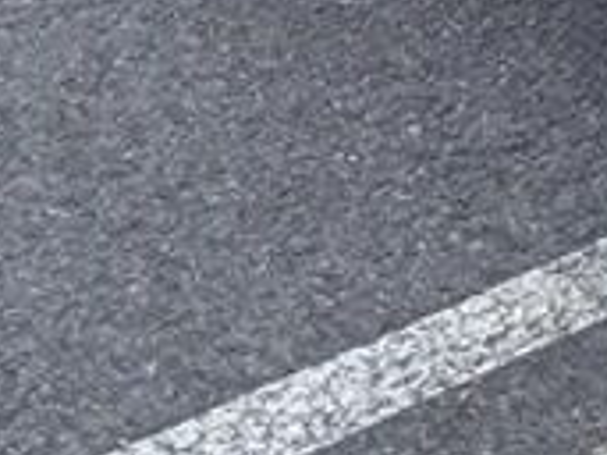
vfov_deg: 9.0
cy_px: -519
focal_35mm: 152
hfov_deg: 11.0
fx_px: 2663
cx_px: 1466
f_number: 1.8
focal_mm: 3.98
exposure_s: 1/286
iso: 20
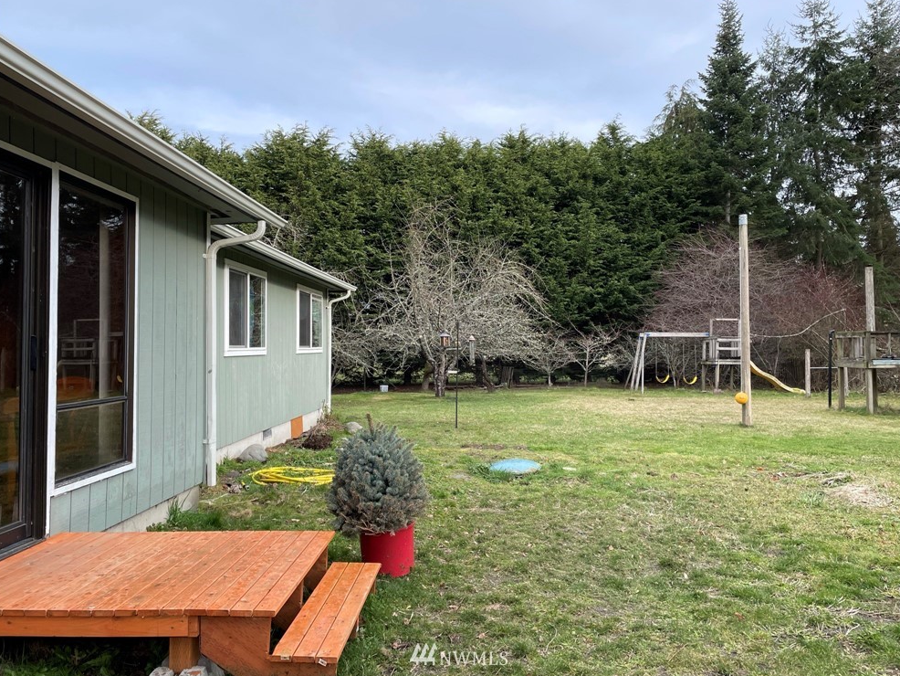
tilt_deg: +2.6
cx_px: 461
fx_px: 702
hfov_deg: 65.3
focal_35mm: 27
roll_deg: +0.3
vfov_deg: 51.4
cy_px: 338
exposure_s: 1/567
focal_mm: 4.2
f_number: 1.6
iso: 32
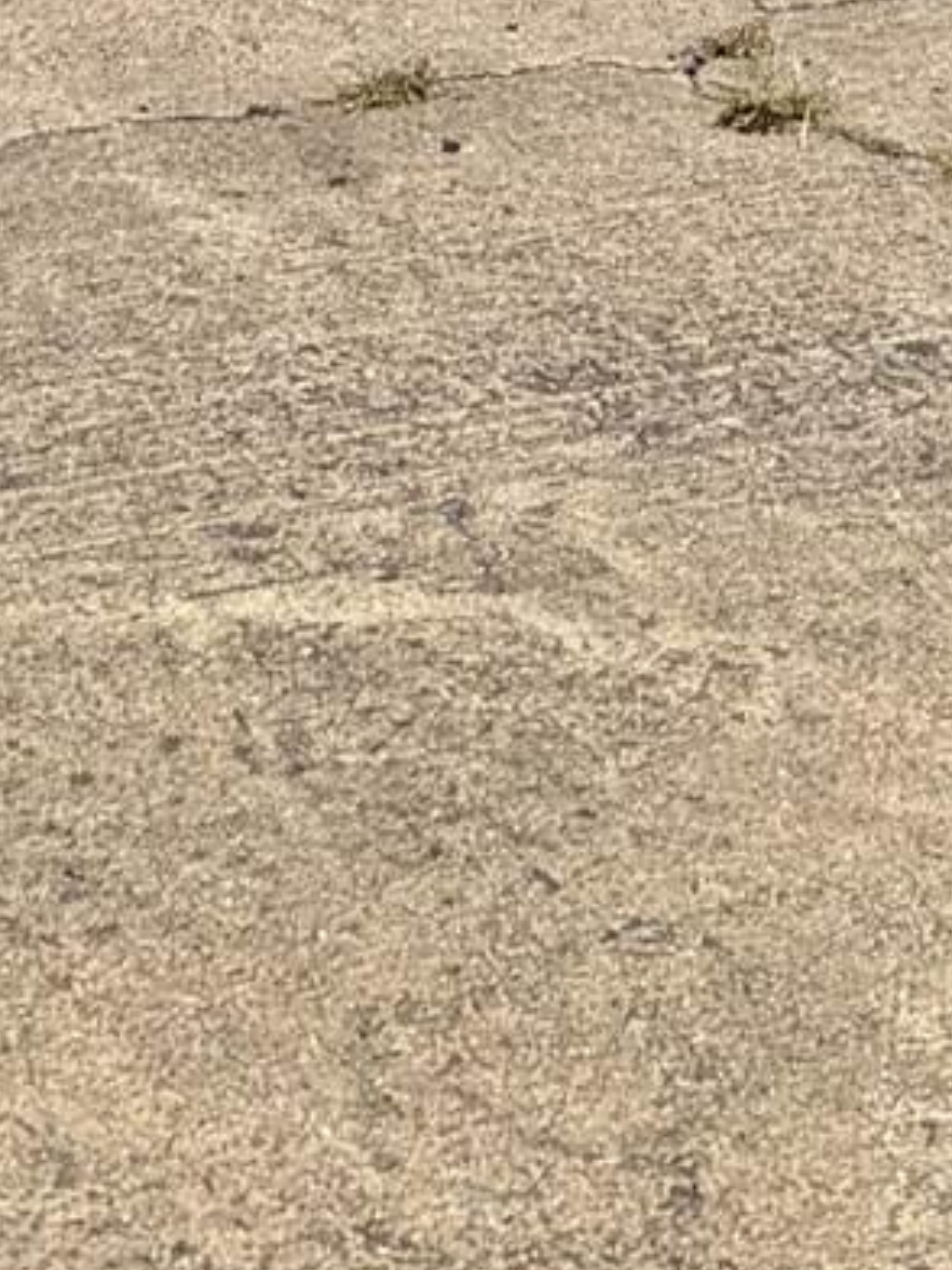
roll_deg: +0.6
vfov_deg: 10.6
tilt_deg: -0.3
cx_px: 253
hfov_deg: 10.5
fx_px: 5170
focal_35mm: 141
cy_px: -2310
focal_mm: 6.76
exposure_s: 1/5319
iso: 80
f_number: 1.78
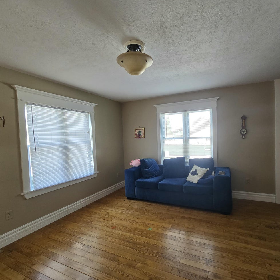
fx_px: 146
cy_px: 143
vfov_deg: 87.4
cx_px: 154
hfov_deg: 87.2
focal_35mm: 16
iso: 125
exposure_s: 1/60
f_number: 2.2
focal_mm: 2.2
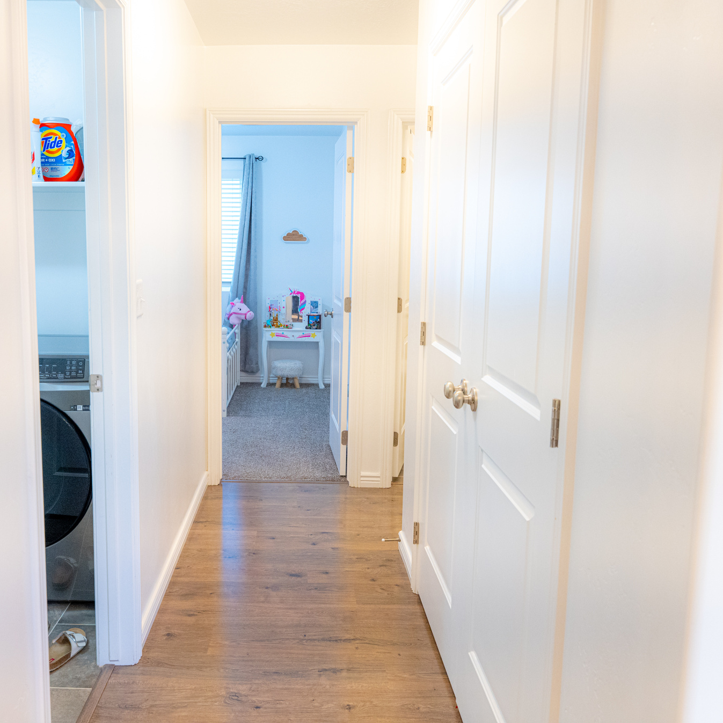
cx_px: 282
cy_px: 357
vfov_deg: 52.5
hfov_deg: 52.1
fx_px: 733
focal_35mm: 31
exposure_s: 1/50
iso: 4000
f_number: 6.3
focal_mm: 24
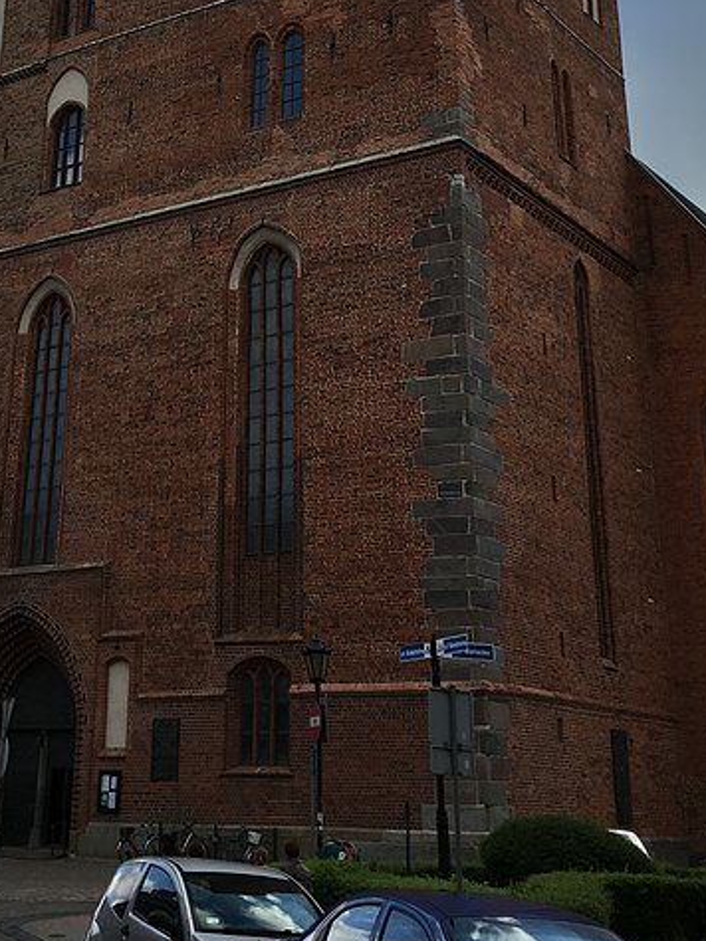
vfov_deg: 33.0
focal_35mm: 55
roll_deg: -1.1
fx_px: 1496
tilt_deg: +25.9
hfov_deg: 26.3
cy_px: 81
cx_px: 213
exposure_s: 1/1083
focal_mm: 4.15
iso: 25
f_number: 2.2
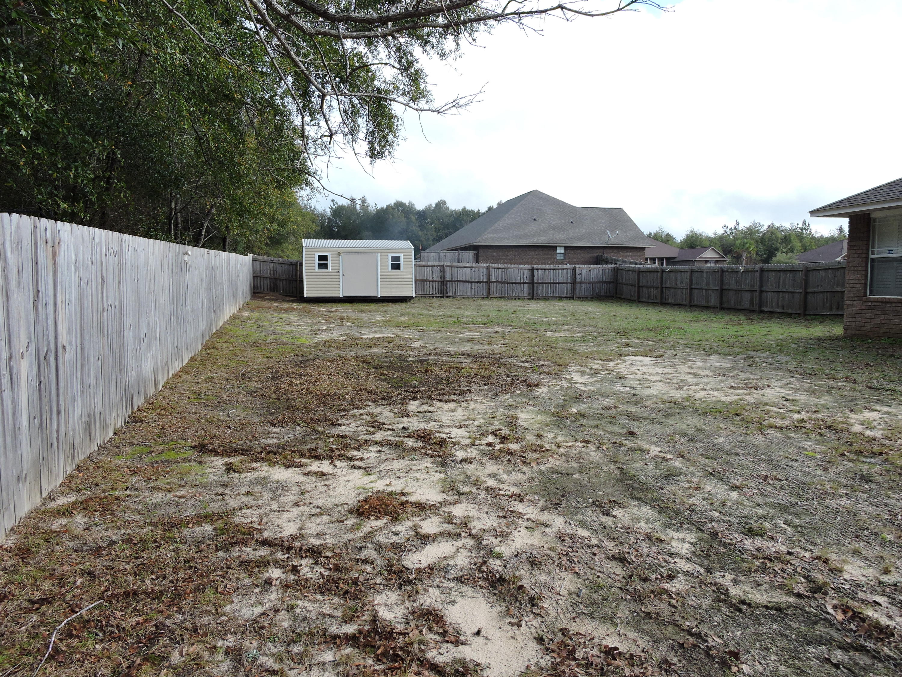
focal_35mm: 24
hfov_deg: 71.6
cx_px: 451
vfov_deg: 56.8
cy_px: 338
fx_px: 625
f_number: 3.3
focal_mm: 4.3
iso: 100
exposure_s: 1/640
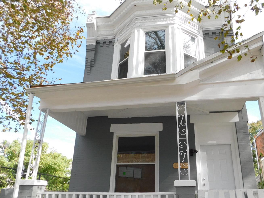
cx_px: 155
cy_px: 117
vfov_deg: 49.5
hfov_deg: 63.0
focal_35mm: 28
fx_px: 214
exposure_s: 1/400
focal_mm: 4
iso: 125
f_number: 3
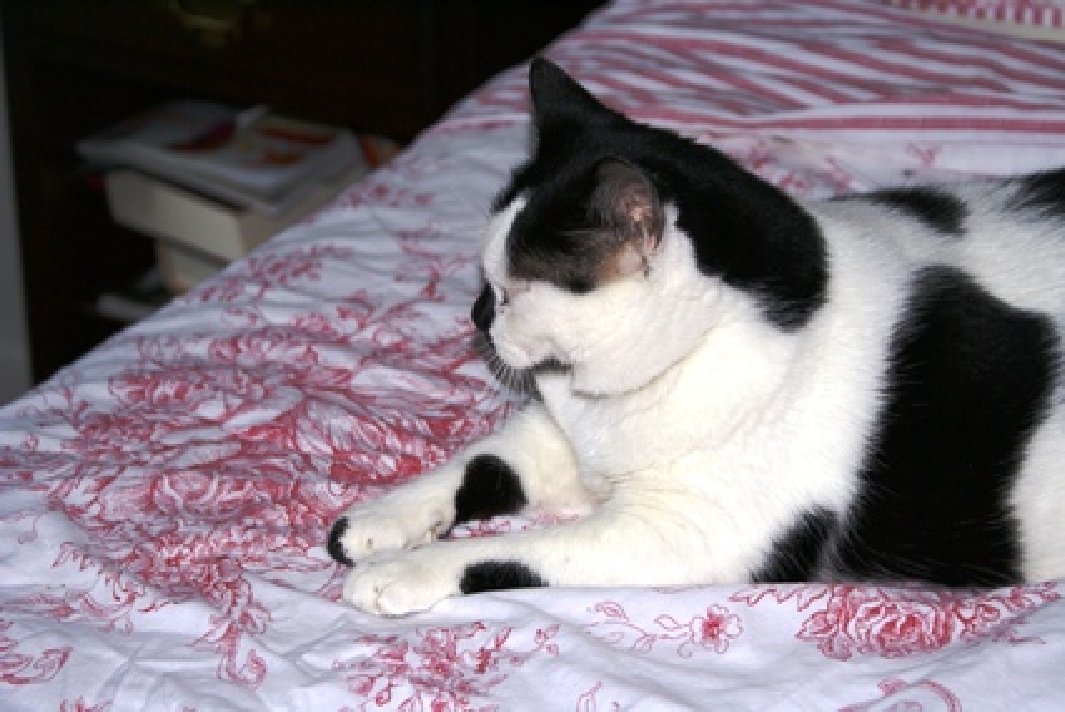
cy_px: 356
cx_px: 532
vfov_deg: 13.1
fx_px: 3108
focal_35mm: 105
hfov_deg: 19.4
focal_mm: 70
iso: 400
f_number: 5.6
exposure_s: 1/125
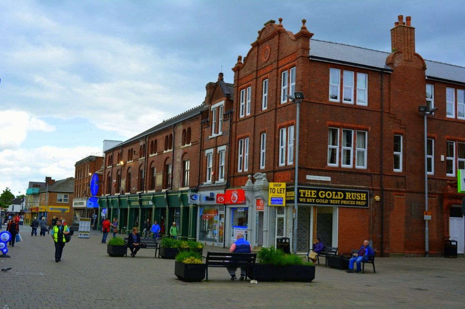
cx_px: 232
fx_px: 562
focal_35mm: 44
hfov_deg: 45.0
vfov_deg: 30.8
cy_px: 154
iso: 200
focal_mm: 29
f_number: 8
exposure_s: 1/250
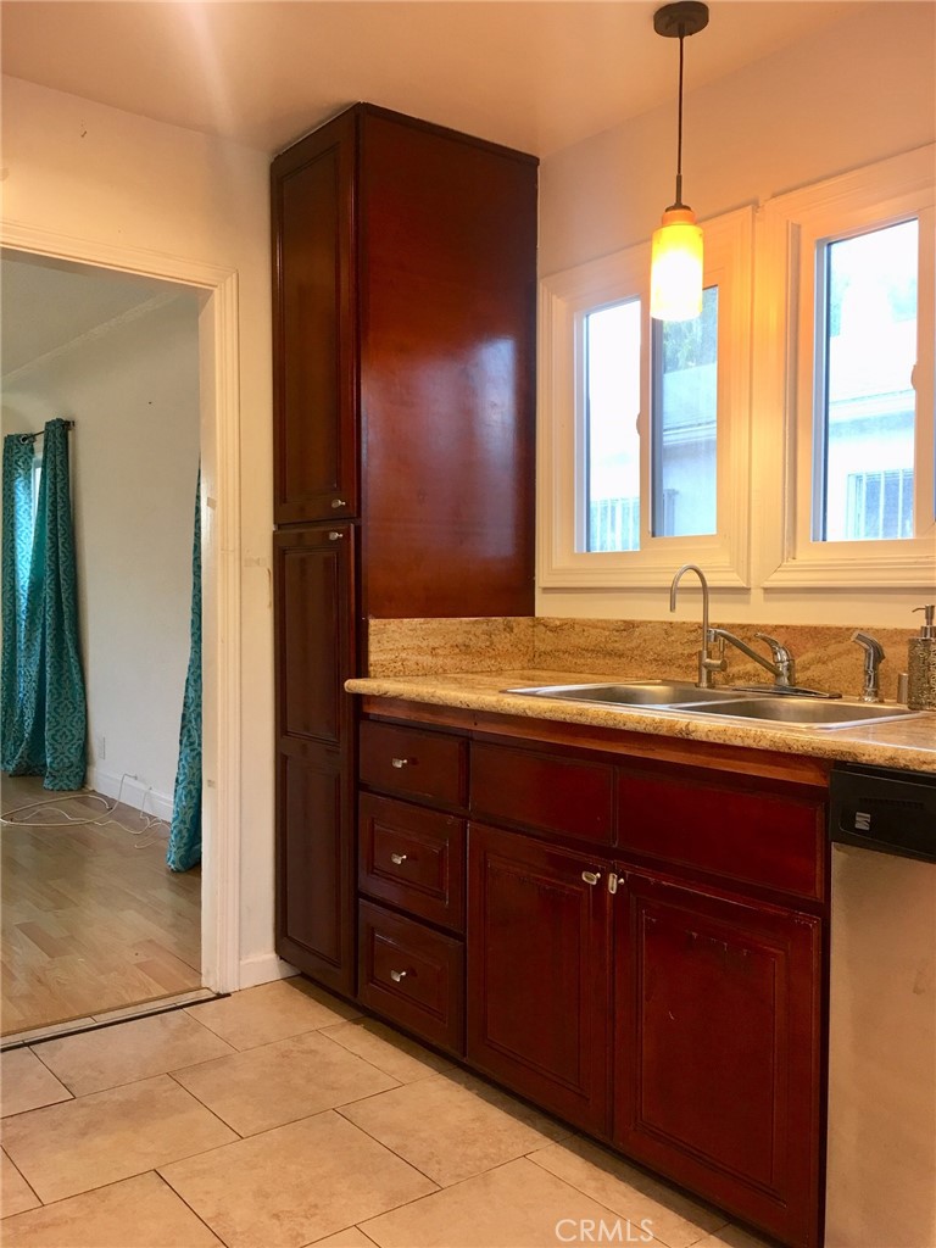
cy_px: 624
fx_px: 1046
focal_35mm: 29
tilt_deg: -0.4
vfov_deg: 61.7
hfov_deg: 48.2
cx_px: 468
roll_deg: -1.1
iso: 25
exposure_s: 1/15
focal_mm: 4.15
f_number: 2.2
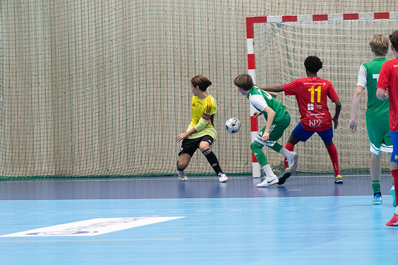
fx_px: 3317
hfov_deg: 6.9
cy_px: 132
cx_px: 199
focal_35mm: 300
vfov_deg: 4.6
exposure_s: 1/640
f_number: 3.2
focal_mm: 200
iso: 5600
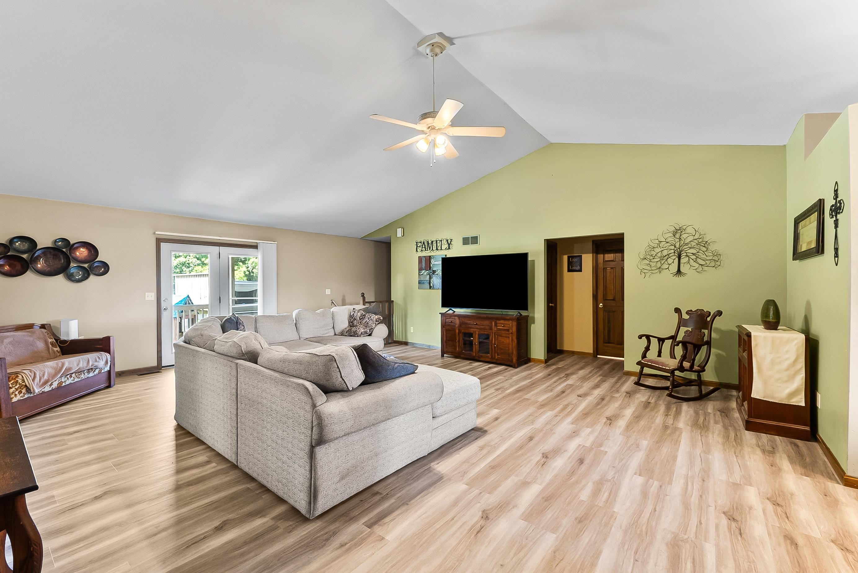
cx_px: 429
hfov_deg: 100.4
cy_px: 286
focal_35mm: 15
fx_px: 358
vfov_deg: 77.4
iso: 100
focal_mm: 10
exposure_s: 10
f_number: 8
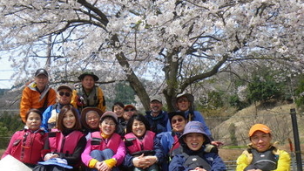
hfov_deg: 56.6
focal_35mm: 35
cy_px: 111
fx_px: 282
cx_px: 143
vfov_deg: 33.4
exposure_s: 1/160
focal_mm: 5
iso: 50
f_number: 4.2
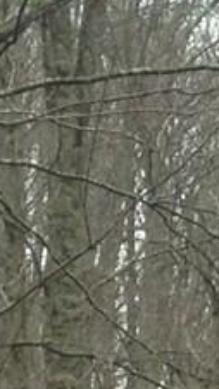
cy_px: 904
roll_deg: +3.2
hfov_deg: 3.6
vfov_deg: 6.3
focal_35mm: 327
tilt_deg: +2.6
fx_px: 3367
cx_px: 669
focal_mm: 4.12
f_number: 2.4
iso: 50
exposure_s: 1/284
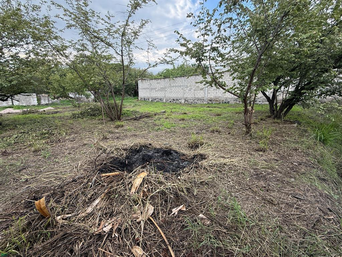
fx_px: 138
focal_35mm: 14
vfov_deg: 85.7
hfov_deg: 102.1
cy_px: 128
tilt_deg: -12.5
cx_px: 171
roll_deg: -0.6
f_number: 2.2
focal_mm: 2.22
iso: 64
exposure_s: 1/181
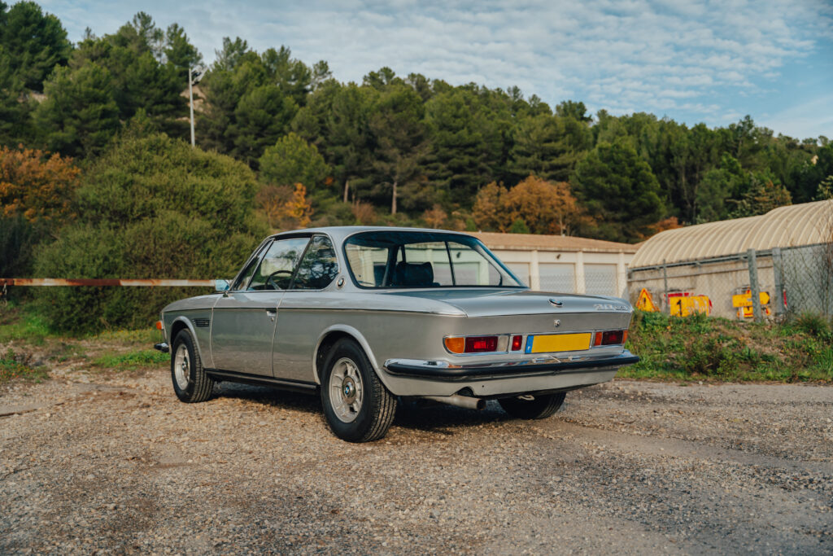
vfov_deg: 35.7
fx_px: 863
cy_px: 278
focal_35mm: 37
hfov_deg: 51.5
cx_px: 416
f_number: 2.8
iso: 125
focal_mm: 37.3
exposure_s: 1/500
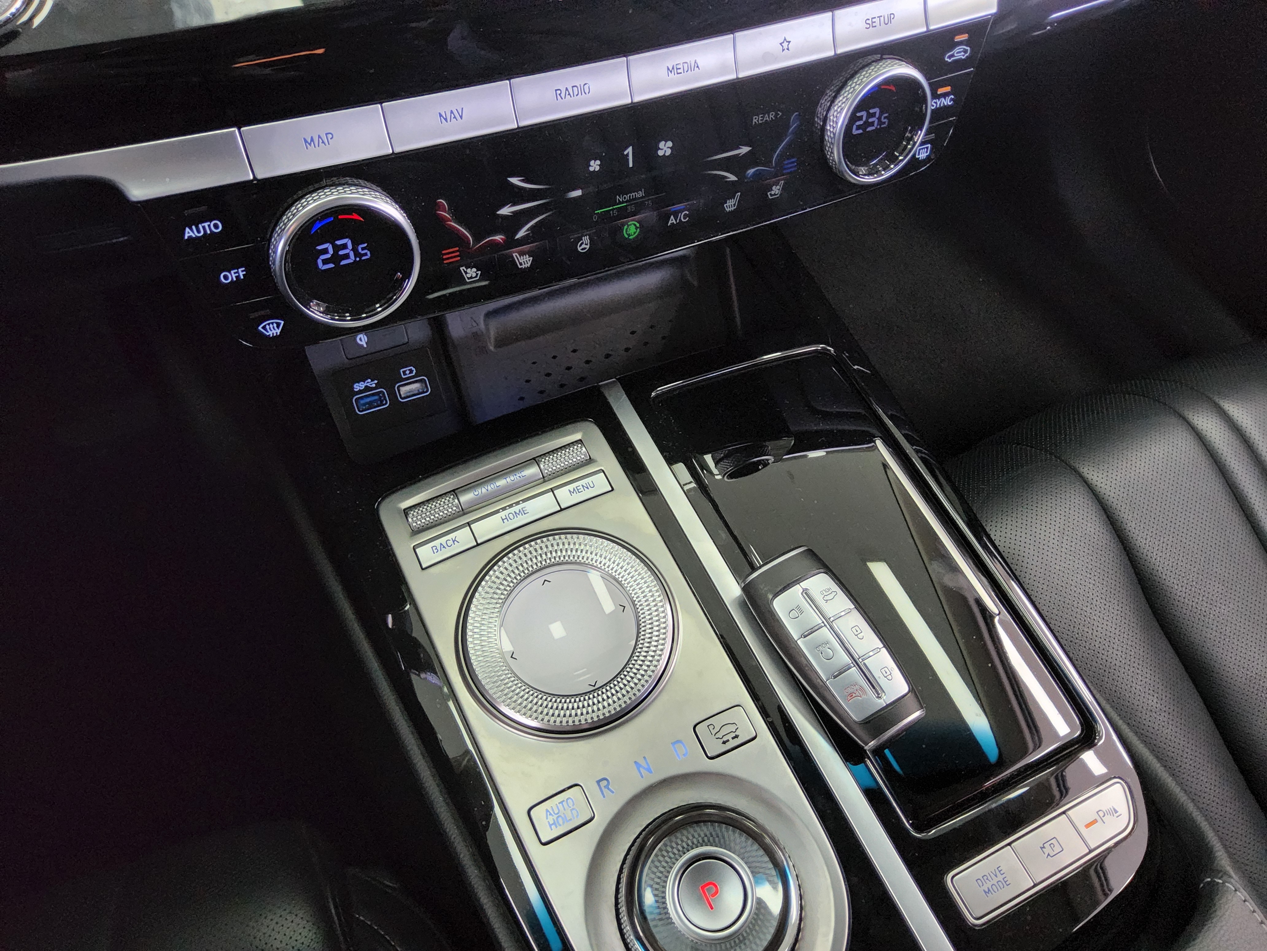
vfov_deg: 54.9
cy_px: 476
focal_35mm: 25
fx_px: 915
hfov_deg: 69.4
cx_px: 634
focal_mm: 3.08
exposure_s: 1/120
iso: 640
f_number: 2
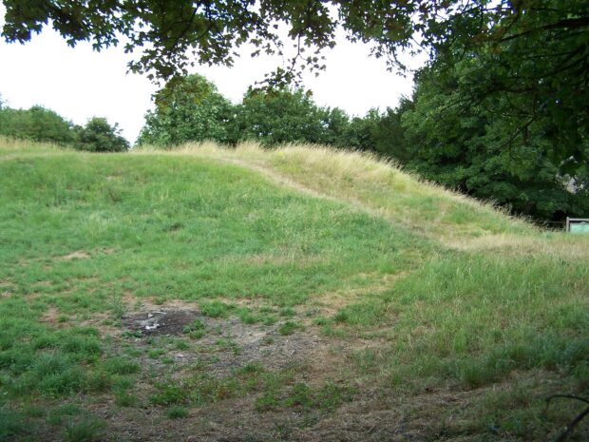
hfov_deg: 49.0
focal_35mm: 38
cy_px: 221
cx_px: 294
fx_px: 647
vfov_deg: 37.7
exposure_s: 1/250
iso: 80
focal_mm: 6.3
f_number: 2.8
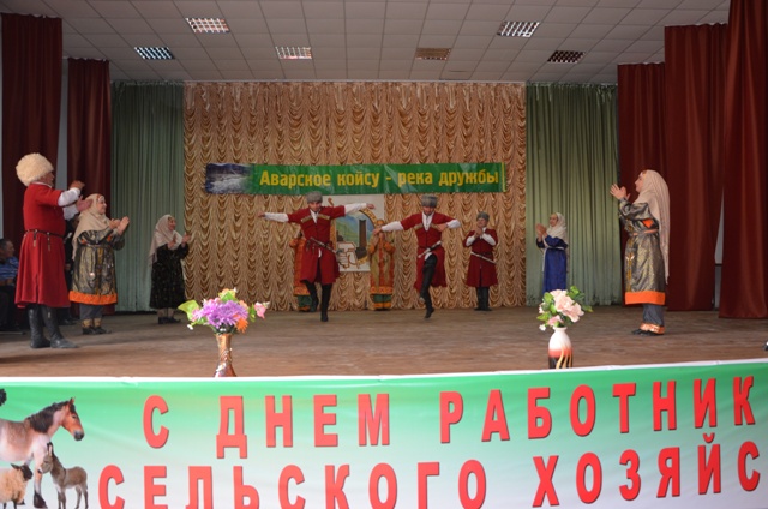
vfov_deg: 47.7
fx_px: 575
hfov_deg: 67.5
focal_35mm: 27
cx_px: 384
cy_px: 254
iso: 560
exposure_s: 1/60
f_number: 3.5
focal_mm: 18
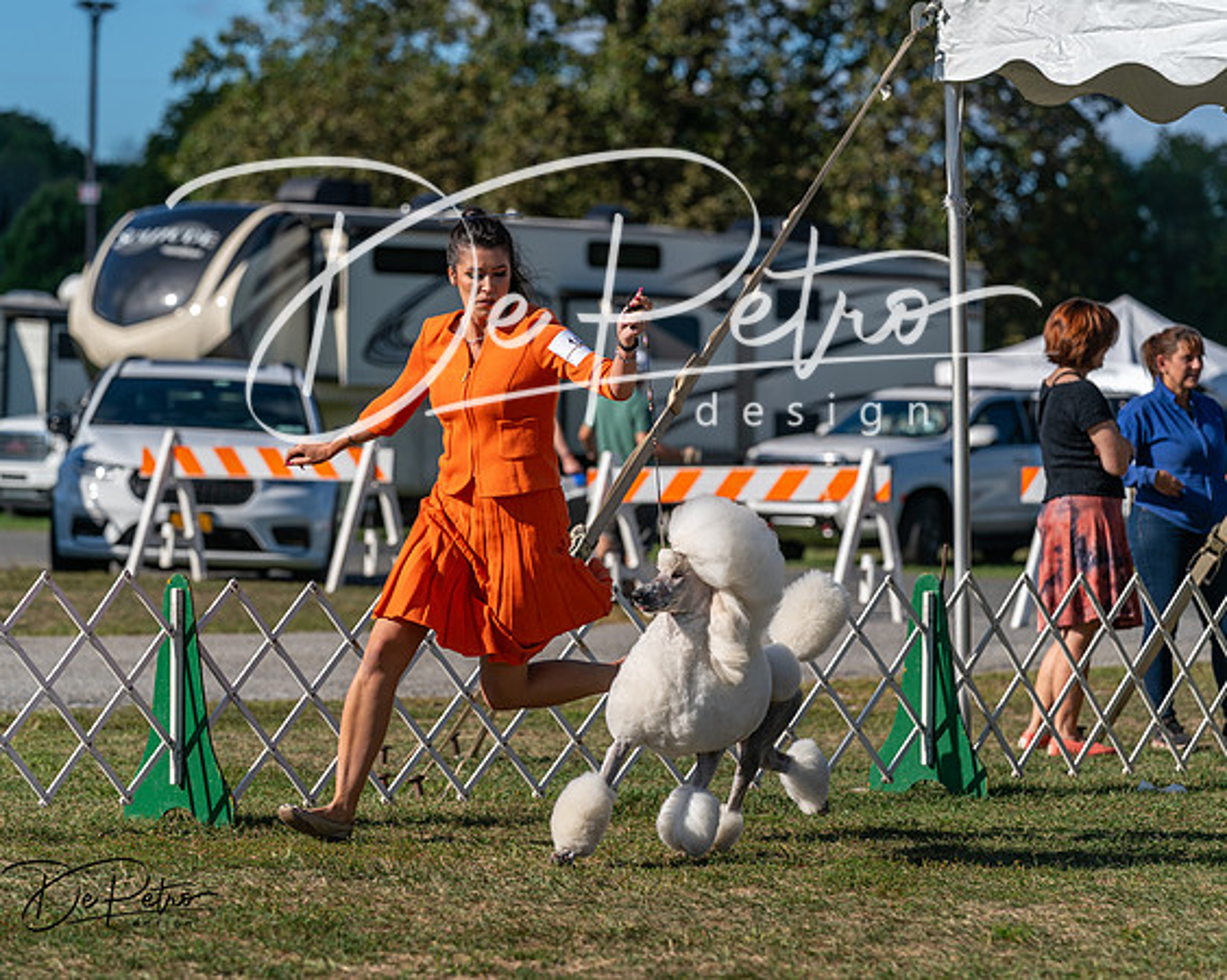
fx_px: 5969
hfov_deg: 11.7
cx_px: 614
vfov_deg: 9.4
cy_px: 490
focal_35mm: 164
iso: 100
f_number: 4.5
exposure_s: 1/1250
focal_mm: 146
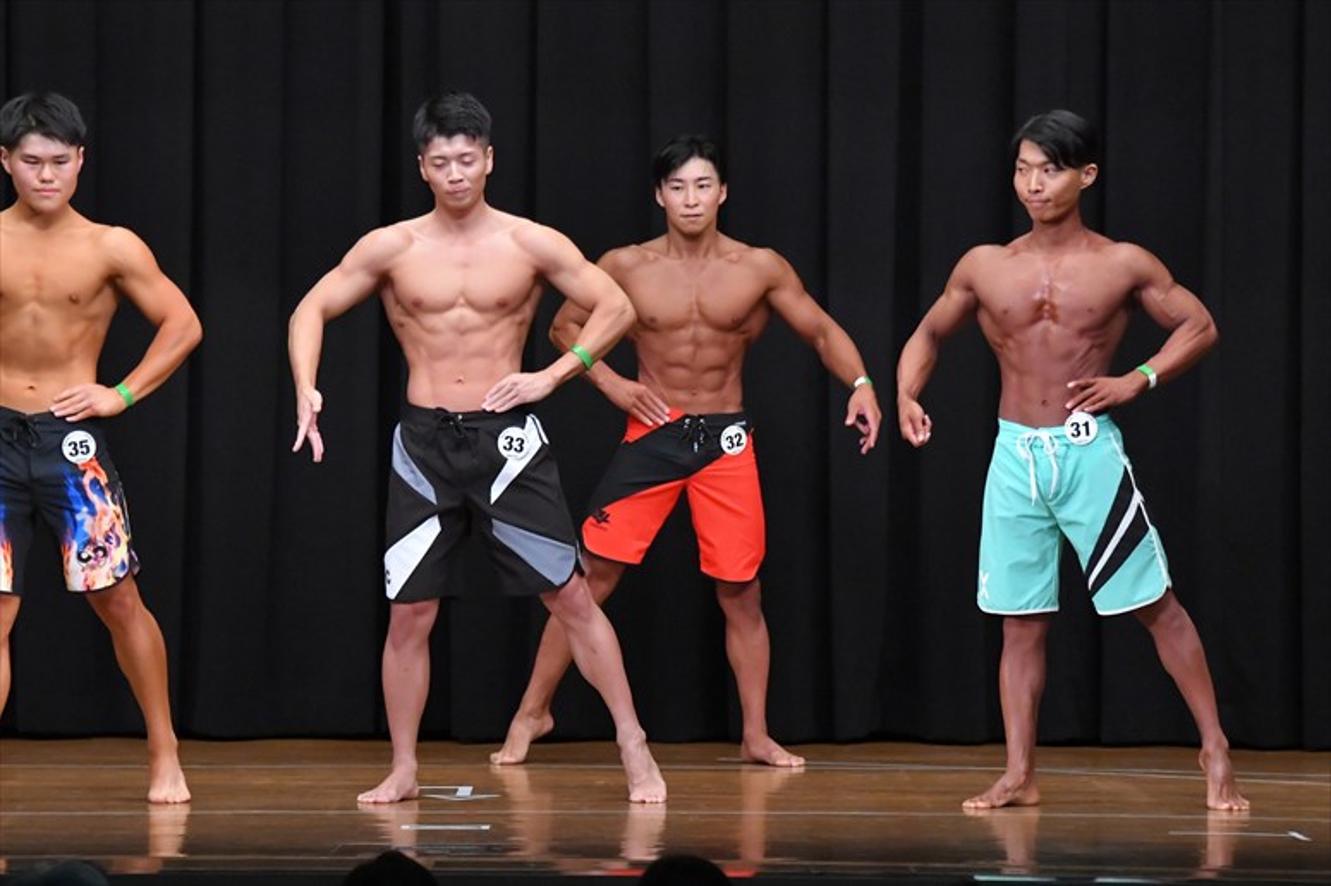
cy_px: 443
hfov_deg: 9.2
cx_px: 666
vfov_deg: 6.1
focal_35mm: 225
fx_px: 8315
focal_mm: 150
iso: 8000
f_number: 5.6
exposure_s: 1/400
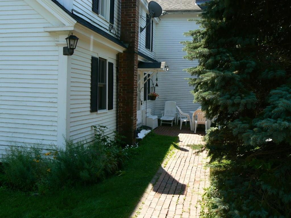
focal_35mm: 36
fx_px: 303
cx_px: 146
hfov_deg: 51.4
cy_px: 109
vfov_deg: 39.7
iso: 80
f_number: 5.6
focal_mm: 6
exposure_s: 1/200
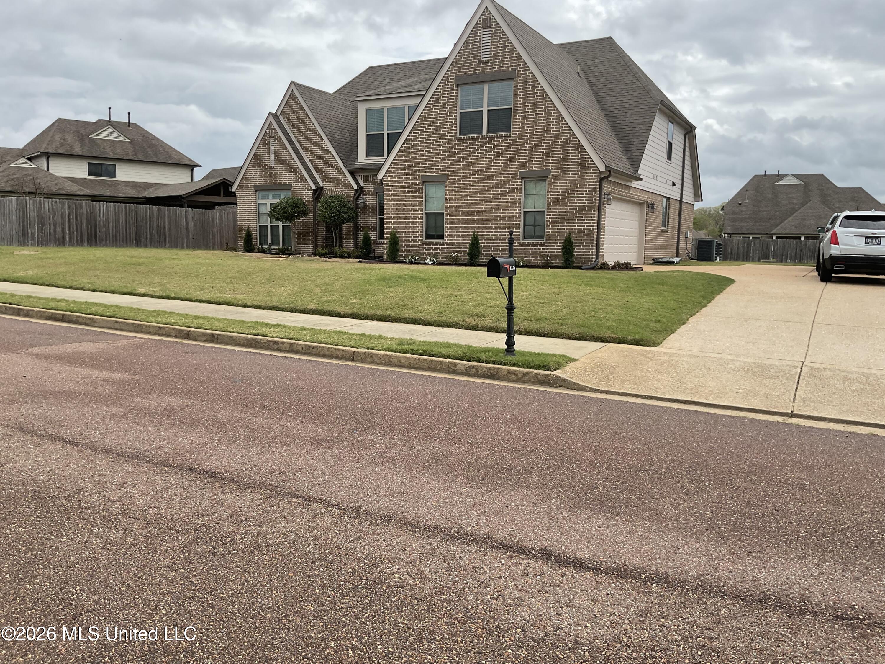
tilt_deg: -11.1
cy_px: 332
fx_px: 741
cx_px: 442
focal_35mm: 29
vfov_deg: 48.2
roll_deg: -1.6
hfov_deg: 61.7
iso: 16
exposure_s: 1/2427
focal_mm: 3
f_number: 1.8
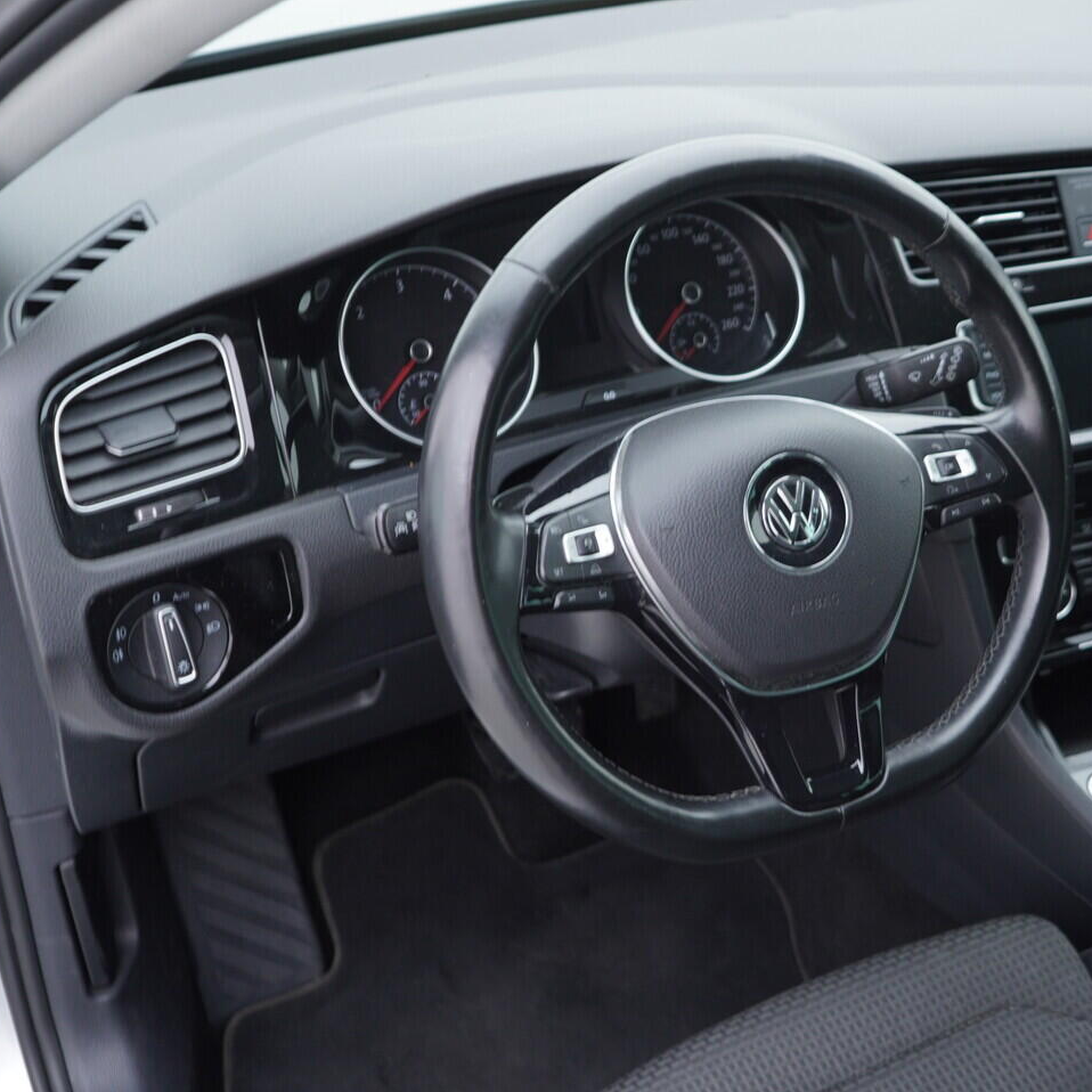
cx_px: 804
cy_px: 546
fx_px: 1642
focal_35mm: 46
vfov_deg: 36.8
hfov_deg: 36.0
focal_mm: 24
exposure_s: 1/40
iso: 160
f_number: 2.8
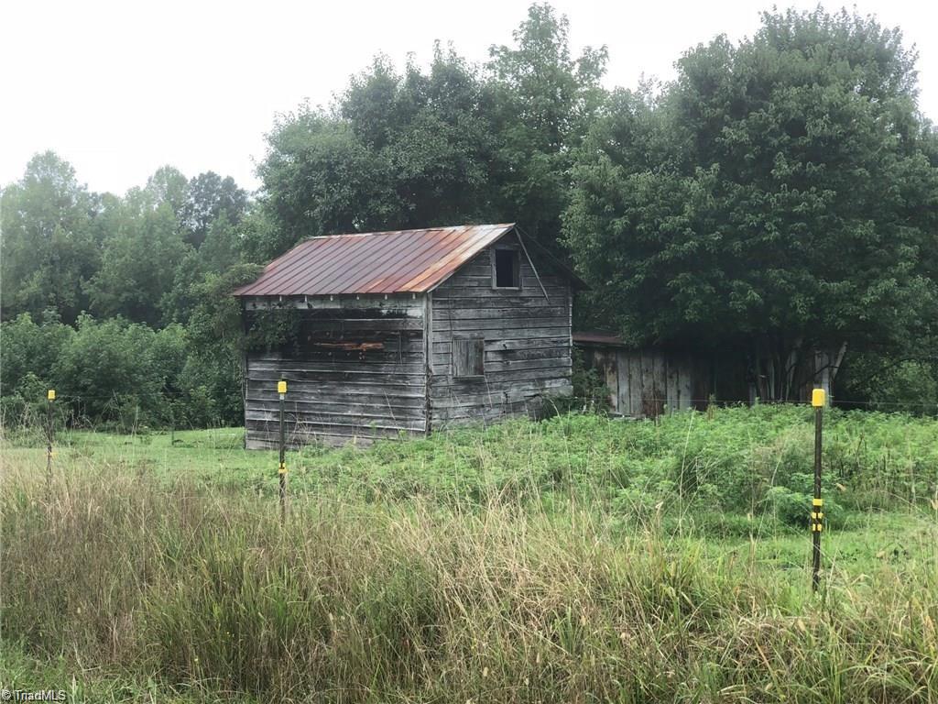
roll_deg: +0.5
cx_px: 469
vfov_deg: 28.0
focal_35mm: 52
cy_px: 352
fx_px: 1409
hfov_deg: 36.8
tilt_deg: +1.0
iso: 16
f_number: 2.4
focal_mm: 6
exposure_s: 1/279
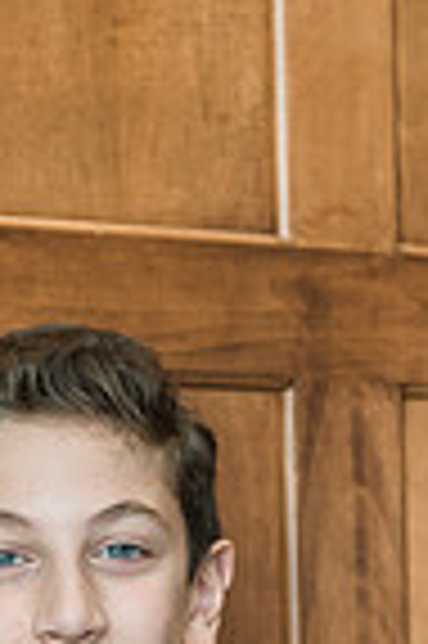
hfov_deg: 6.2
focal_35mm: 220
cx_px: -63
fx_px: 3933
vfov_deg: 9.3
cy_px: 703
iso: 1000
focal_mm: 70
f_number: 4
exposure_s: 1/160
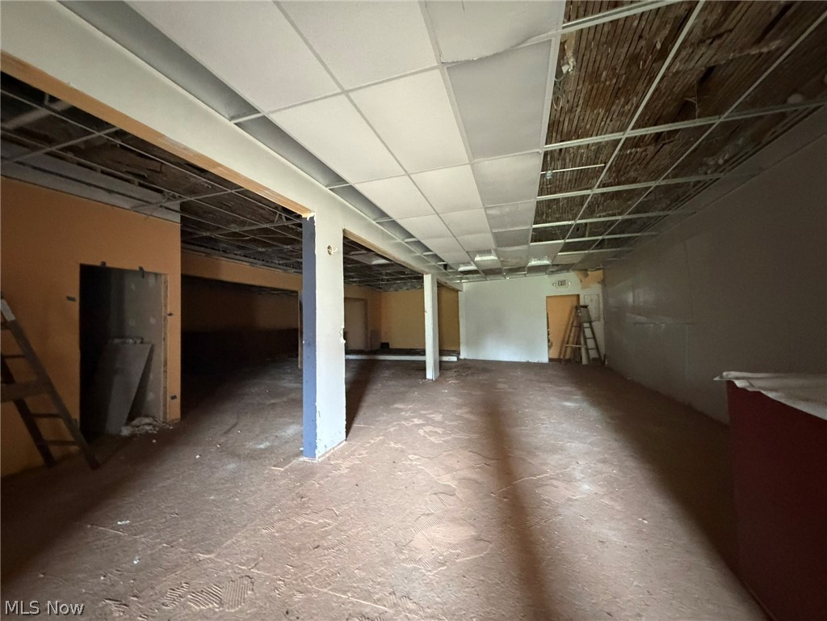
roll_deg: +1.4
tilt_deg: +3.6
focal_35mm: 14
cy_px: 310
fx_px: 334
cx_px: 414
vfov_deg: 85.7
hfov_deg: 102.1
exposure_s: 1/33
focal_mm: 2.22
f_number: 2.2
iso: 1250
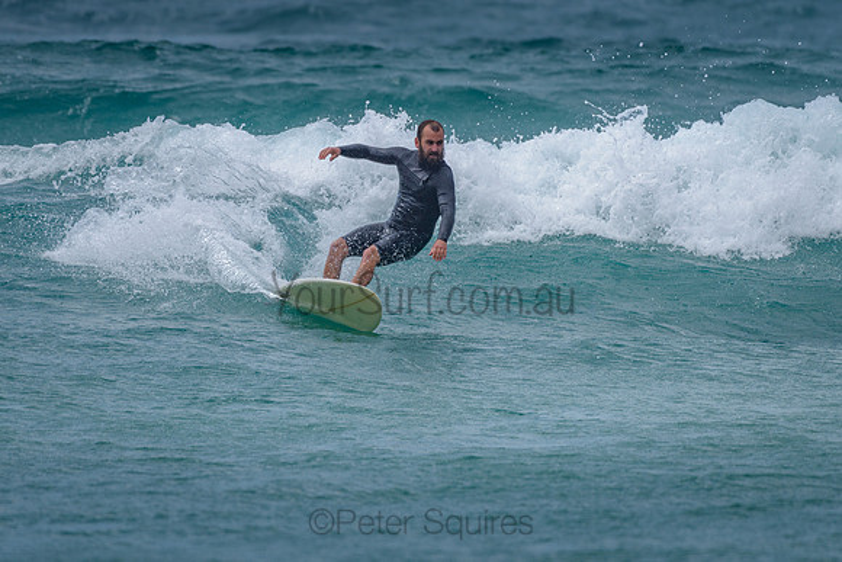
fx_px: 14339
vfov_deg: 2.2
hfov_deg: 3.4
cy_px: 259
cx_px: 396
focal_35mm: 613
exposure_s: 1/2000
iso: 140
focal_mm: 500
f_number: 5.6
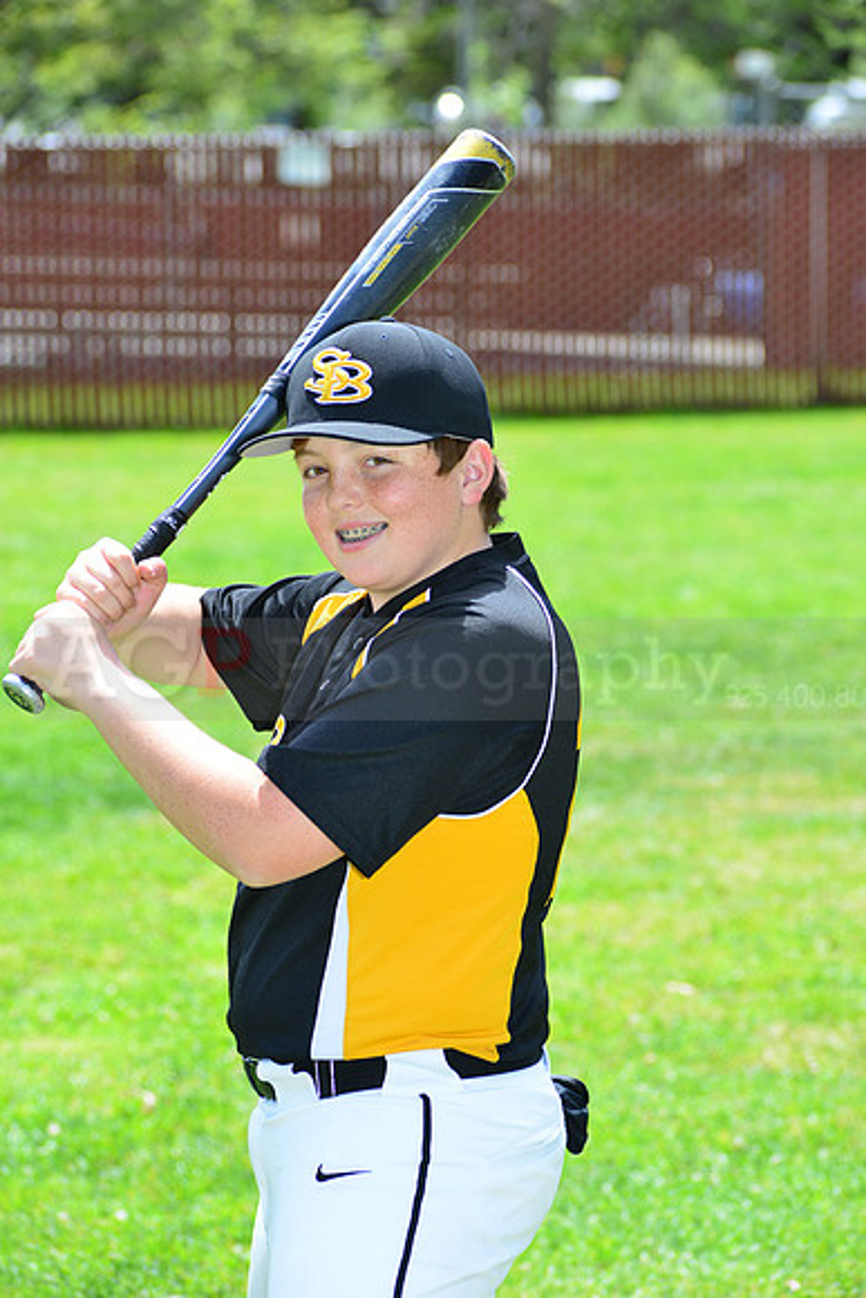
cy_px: 649
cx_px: 433
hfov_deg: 10.2
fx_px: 4868
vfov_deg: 15.2
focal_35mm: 135
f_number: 8
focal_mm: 135
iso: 200
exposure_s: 1/200
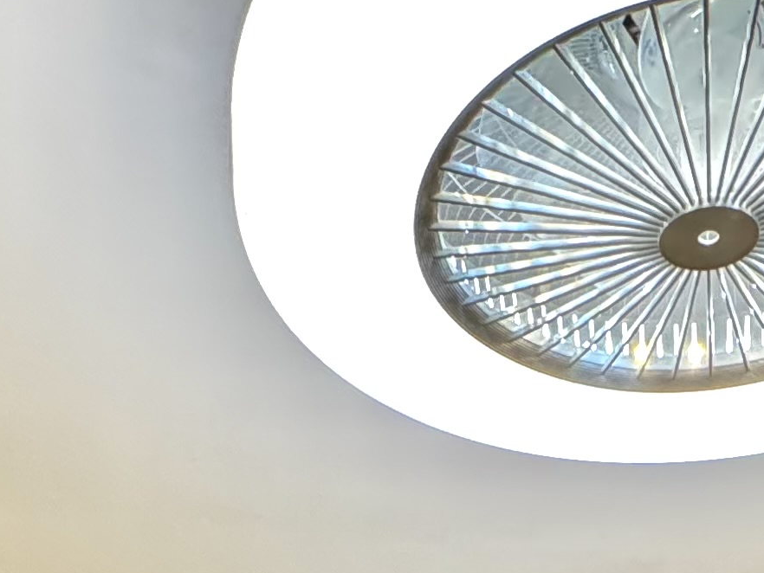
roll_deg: +0.0
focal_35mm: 64
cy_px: 1251
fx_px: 1413
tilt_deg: -1.7
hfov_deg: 30.1
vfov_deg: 15.9
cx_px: 504
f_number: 2.2
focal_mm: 2.22
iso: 320
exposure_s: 1/120
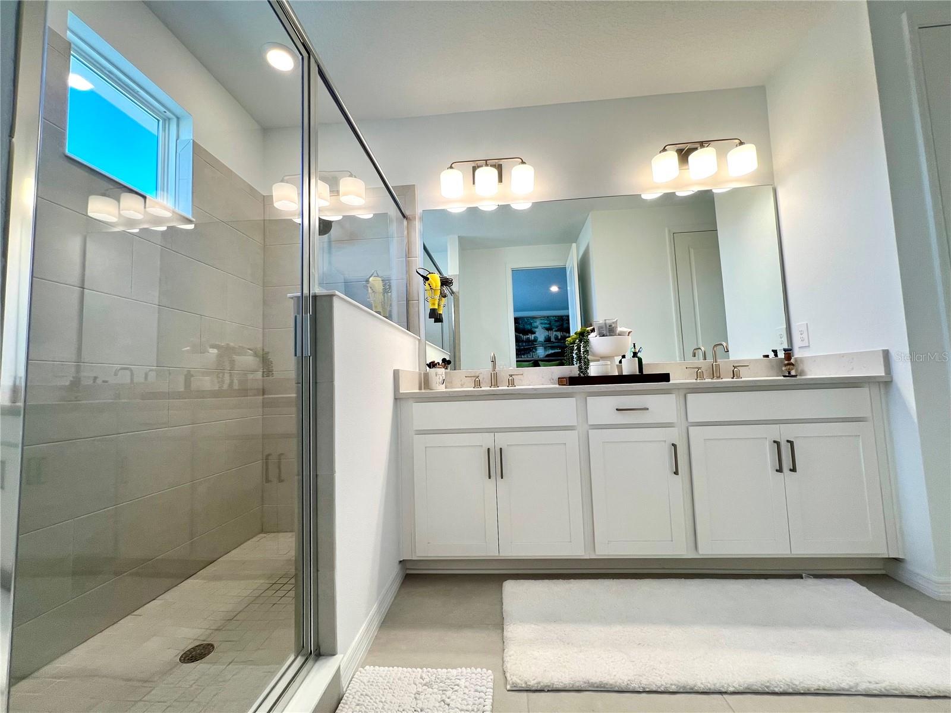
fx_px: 357
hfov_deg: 106.2
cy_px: 356
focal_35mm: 13
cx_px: 476
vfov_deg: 89.9
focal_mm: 1.57
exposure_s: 1/120
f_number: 1.8
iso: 64
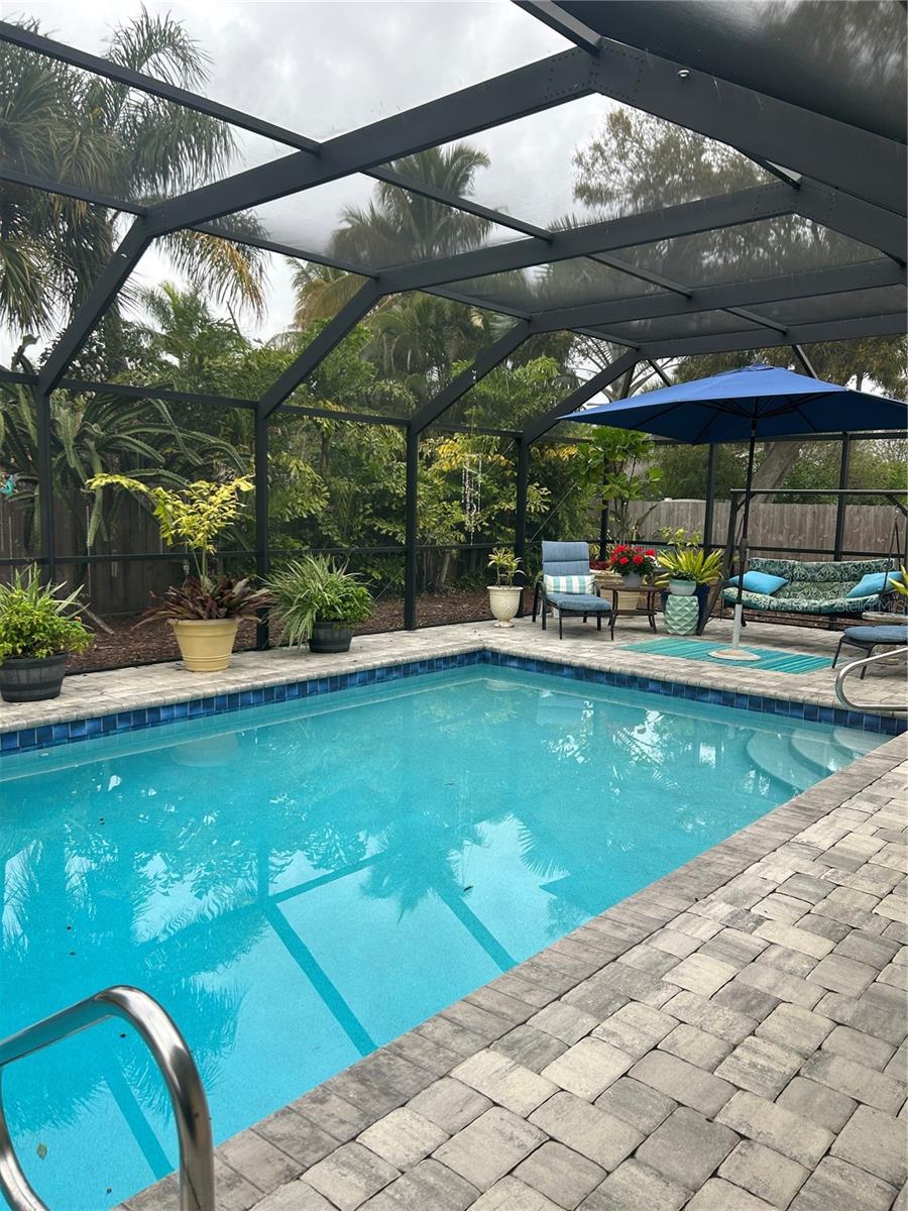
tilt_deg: -6.6
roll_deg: -1.1
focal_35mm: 26
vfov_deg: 67.3
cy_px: 606
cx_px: 454
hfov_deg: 53.1
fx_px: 909
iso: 32
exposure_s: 1/134
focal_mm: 5.7
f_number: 1.5
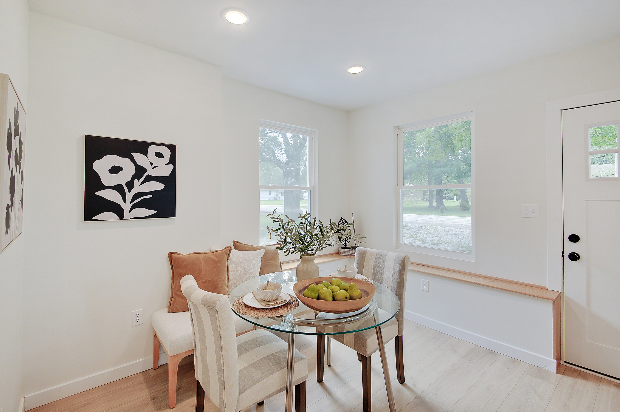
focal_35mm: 16
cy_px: 197
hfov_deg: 96.7
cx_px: 301
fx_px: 275
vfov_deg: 73.6
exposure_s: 1/10
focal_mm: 10
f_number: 9
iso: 100
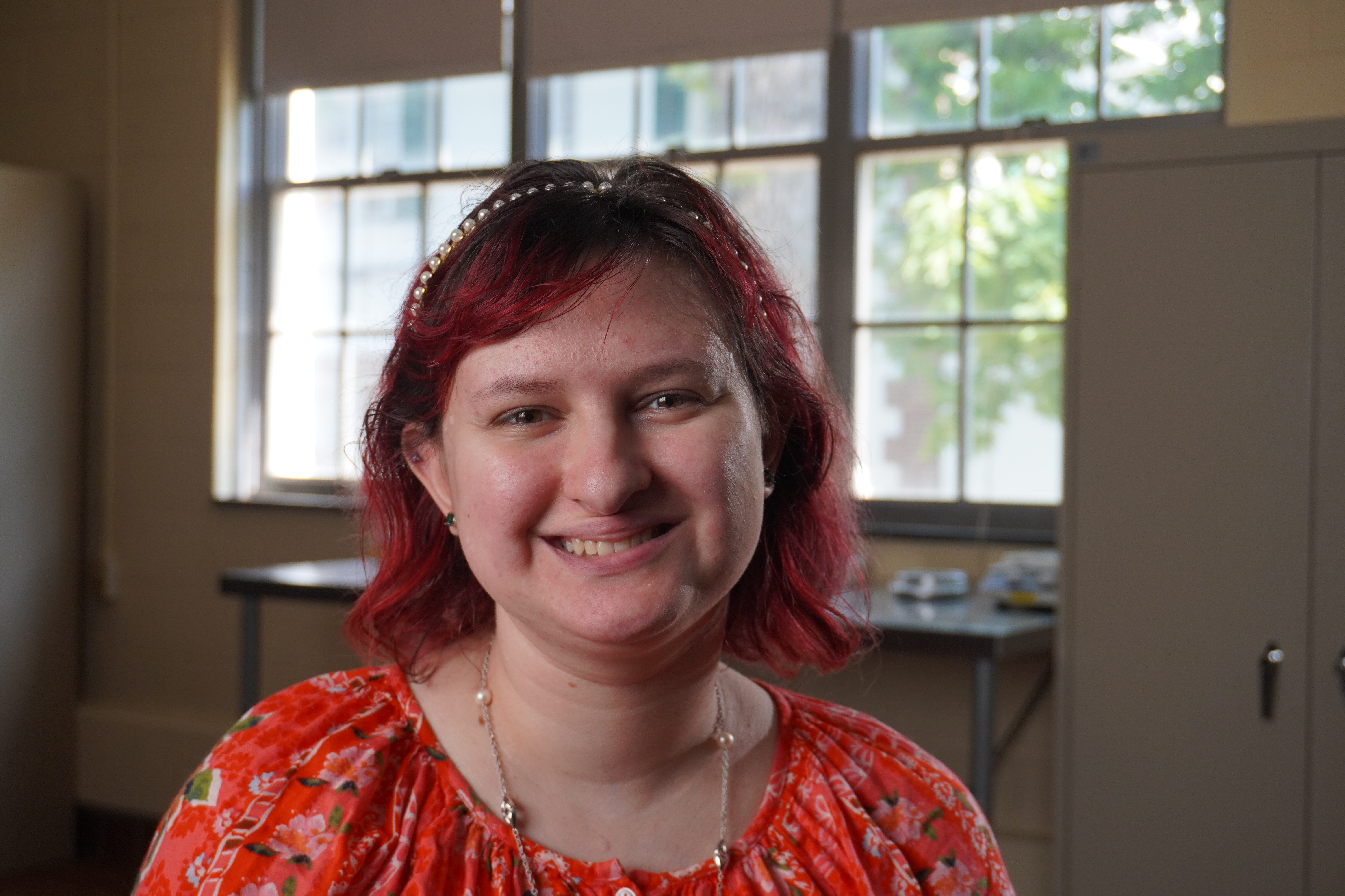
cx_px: 672
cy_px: 448
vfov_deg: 25.8
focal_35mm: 52
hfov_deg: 37.9
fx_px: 1961
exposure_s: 1/160
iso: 640
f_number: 5
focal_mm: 35
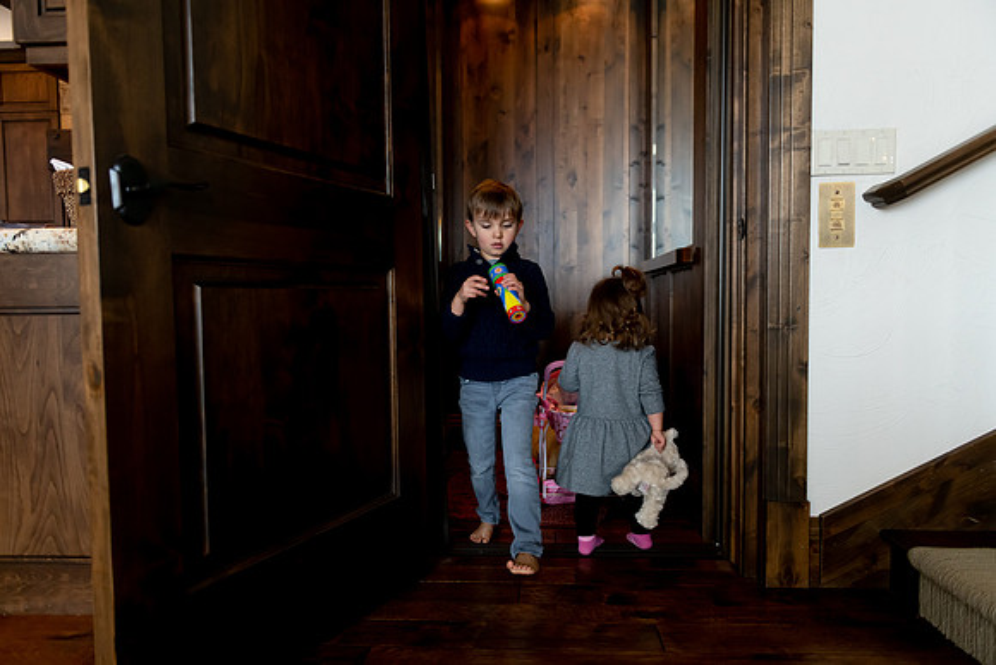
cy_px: 332
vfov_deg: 53.2
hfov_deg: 73.7
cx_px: 498
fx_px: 664
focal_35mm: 24
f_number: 2.8
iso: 1600
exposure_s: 1/250
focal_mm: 24
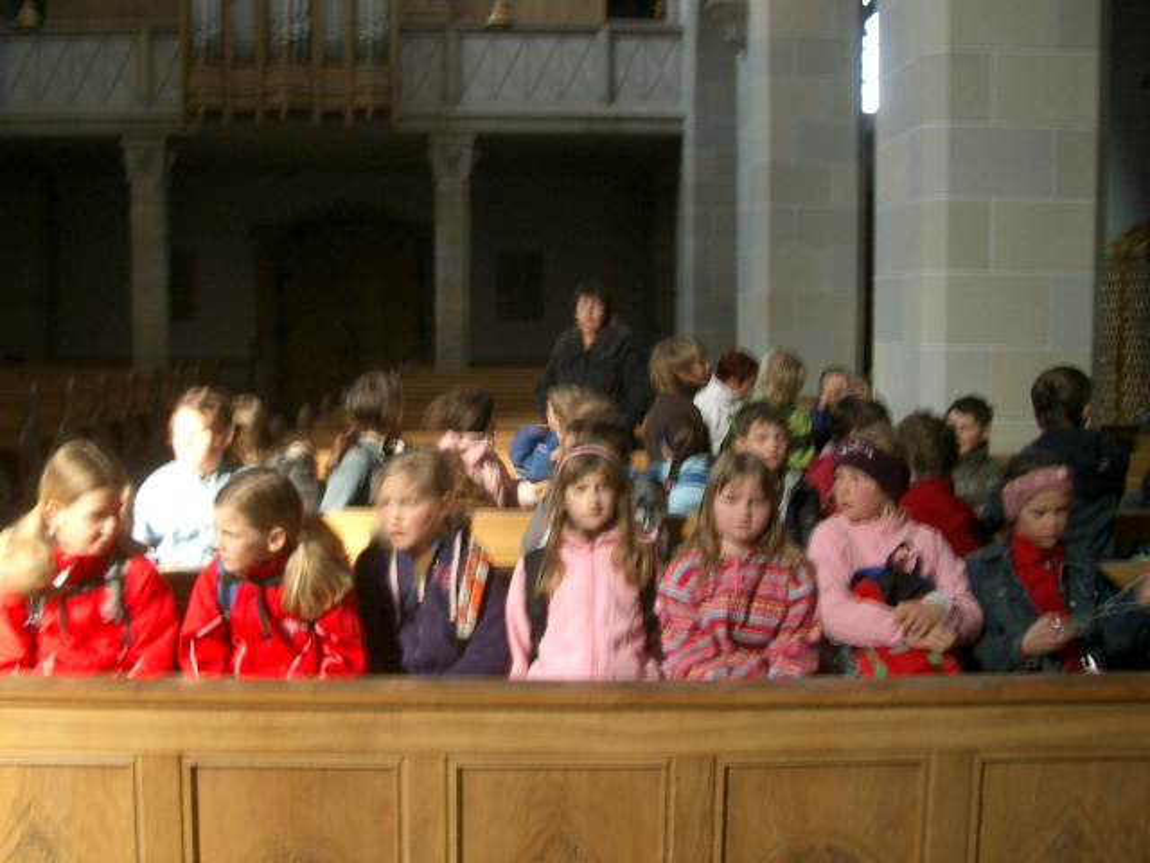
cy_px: 432
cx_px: 575
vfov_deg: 35.1
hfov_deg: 45.8
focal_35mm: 41
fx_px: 1362
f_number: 2.8
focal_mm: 6.8
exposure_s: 1/8
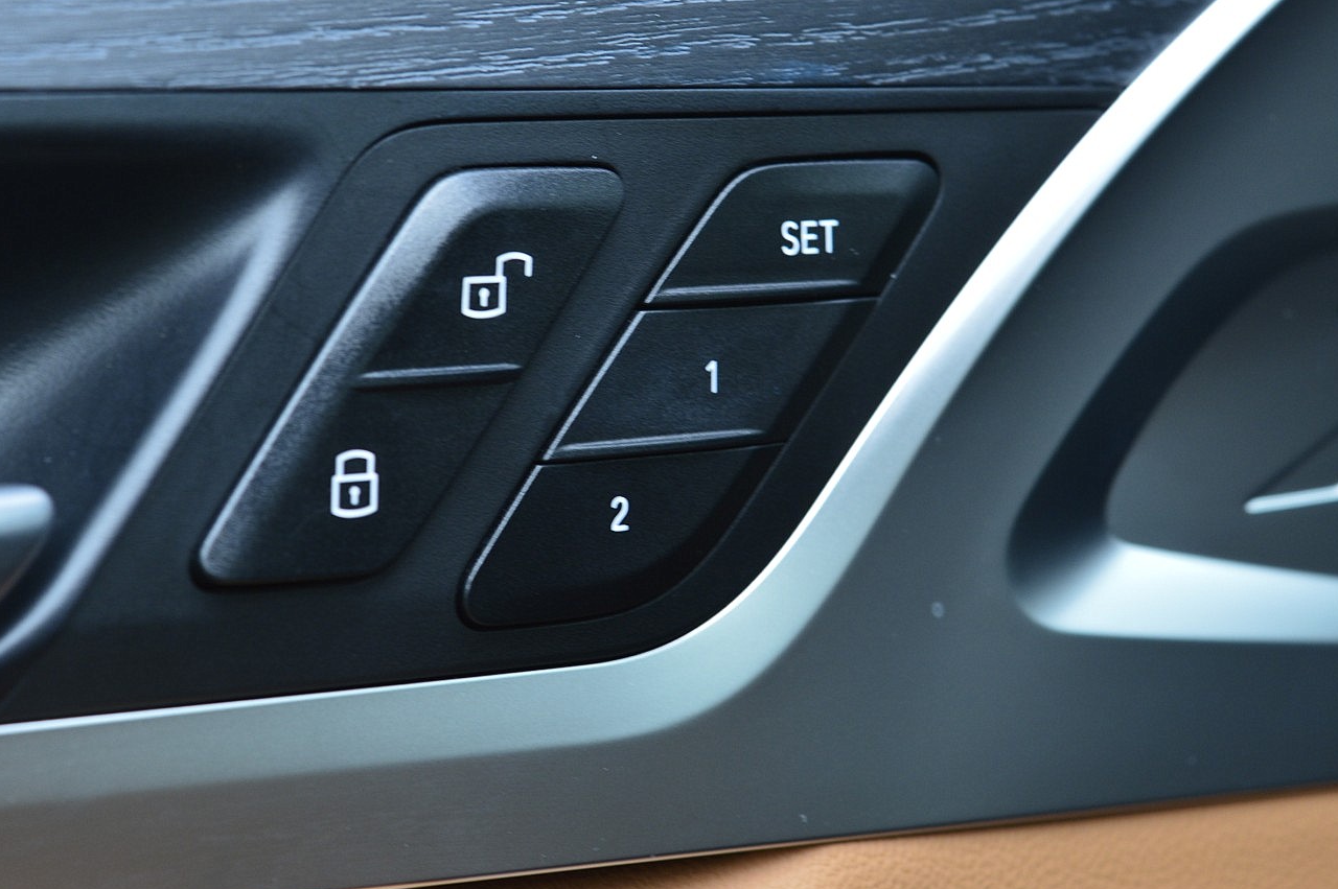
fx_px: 3676
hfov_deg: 20.6
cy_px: 346
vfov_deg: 13.8
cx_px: 577
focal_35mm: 99
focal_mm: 52
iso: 450
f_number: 8
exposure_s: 1/60
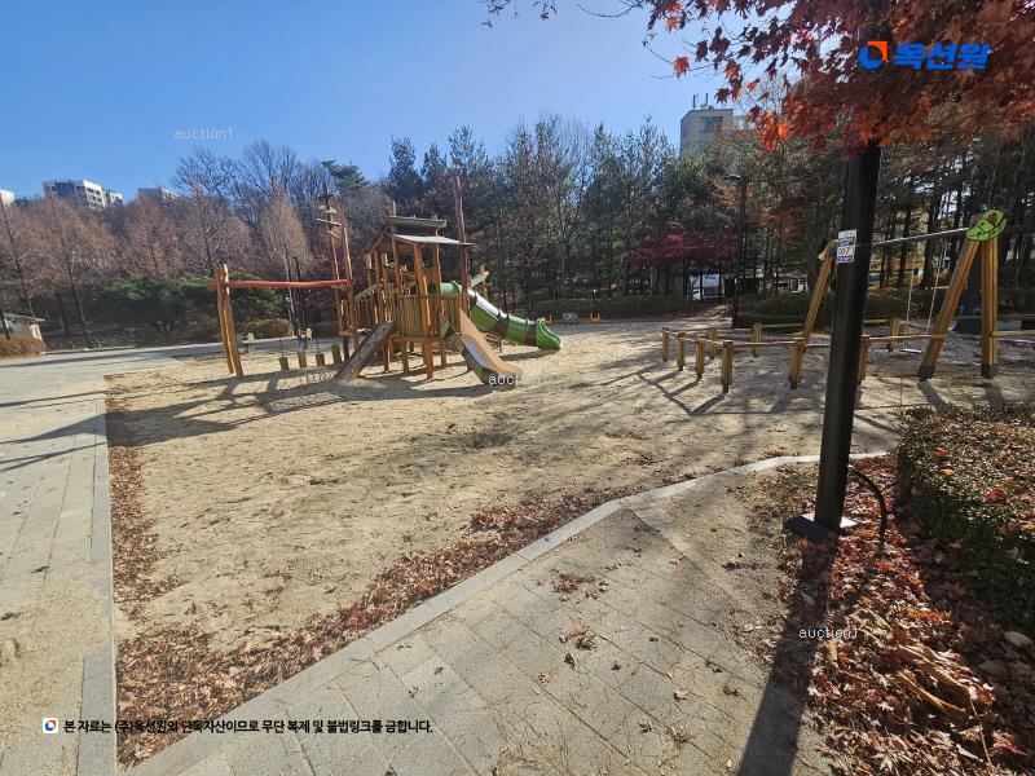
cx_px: 518
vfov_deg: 89.9
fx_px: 389
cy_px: 388
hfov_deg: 106.2
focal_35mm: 13
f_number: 2.2
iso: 50
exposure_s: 1/1513
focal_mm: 2.2
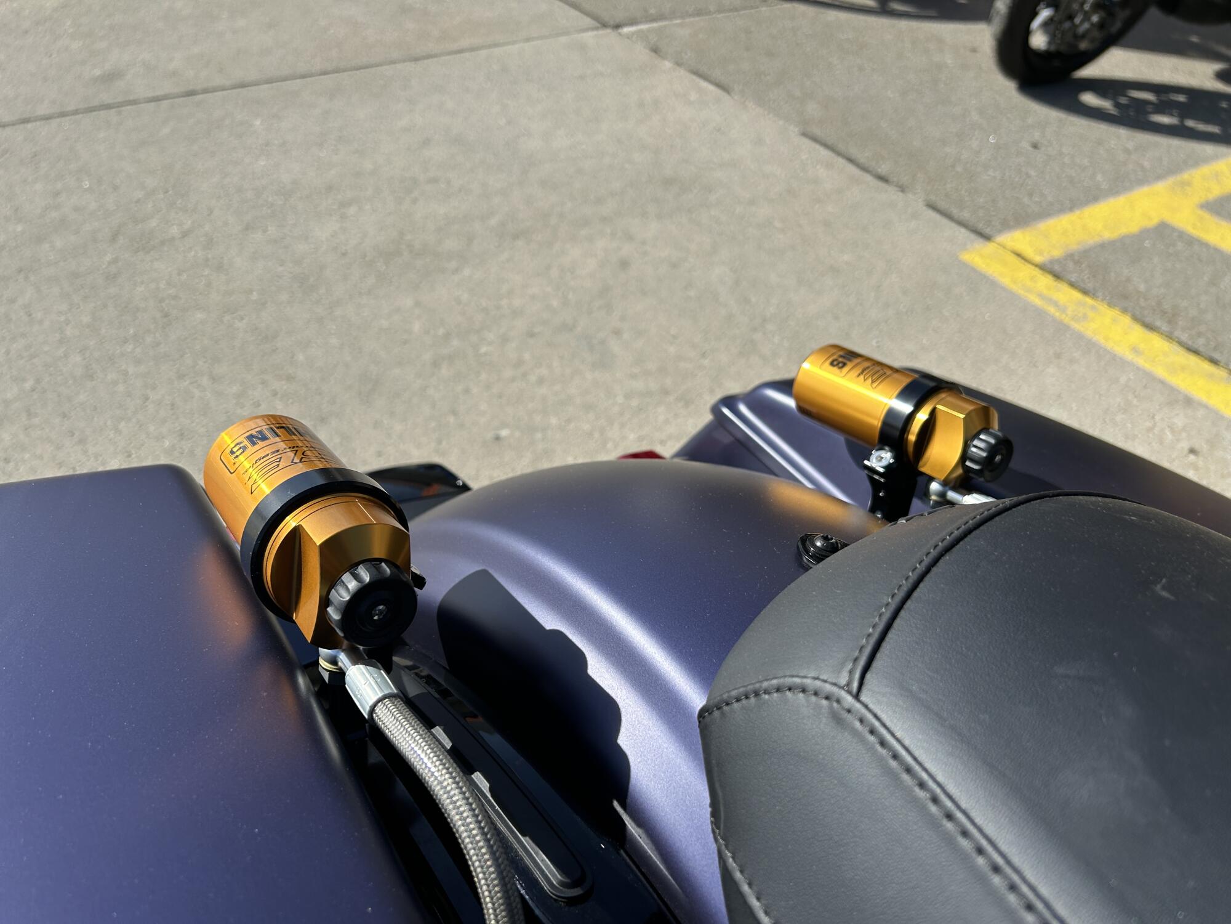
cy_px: 462
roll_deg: -1.7
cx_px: 616
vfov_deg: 53.1
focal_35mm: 26
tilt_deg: -41.6
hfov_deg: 67.3
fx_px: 925
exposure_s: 1/3571
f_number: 1.5
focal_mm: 5.7
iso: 50
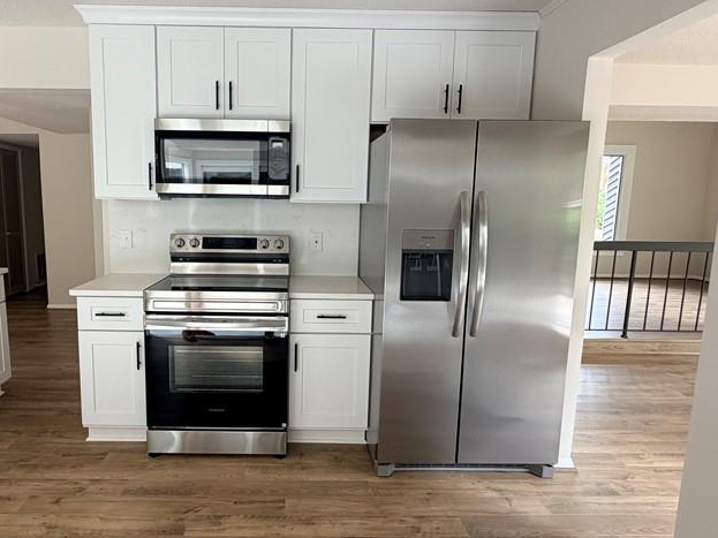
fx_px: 477
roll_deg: +0.1
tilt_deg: -8.1
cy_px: 266
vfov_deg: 58.9
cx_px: 294
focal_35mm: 23
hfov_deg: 73.3
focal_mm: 2.22
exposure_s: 1/121
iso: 250
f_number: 2.2
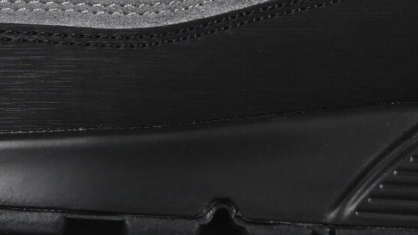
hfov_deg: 5.9
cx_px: 367
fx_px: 4055
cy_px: -137
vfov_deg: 3.3
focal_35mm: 366
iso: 160
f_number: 7.1
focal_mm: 50
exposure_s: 1/80
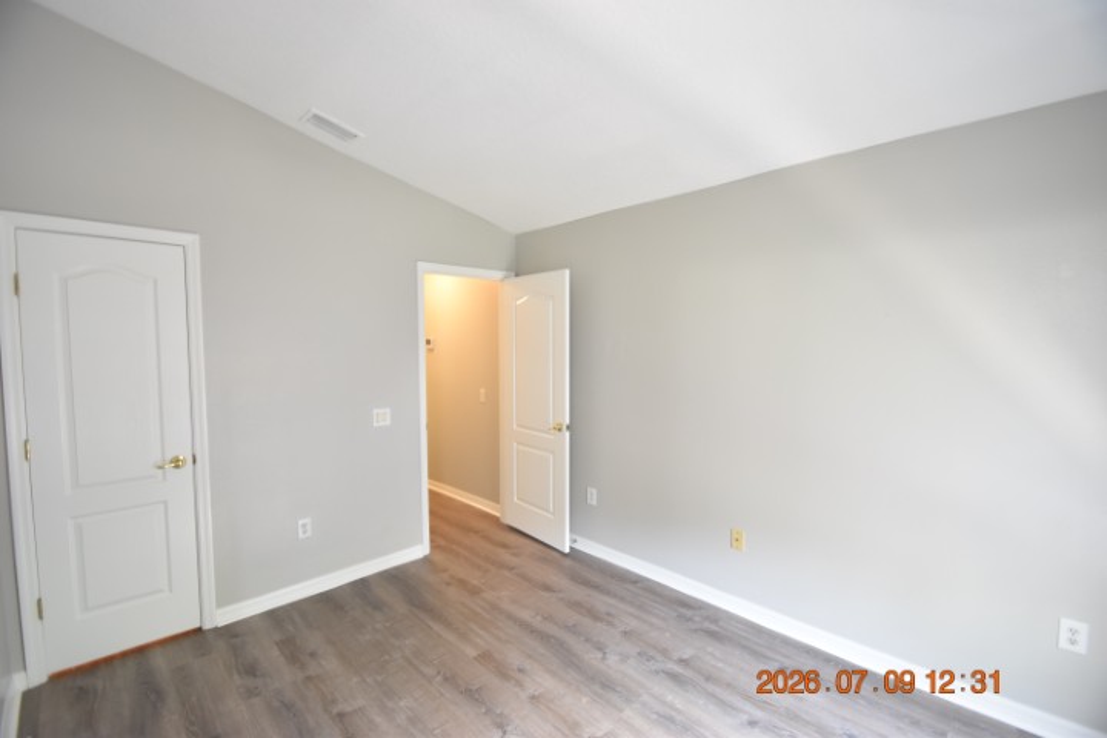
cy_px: 369
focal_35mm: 15
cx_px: 554
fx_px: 461
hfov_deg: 100.4
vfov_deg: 77.3
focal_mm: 10
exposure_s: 1/20
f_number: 3.5
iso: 800
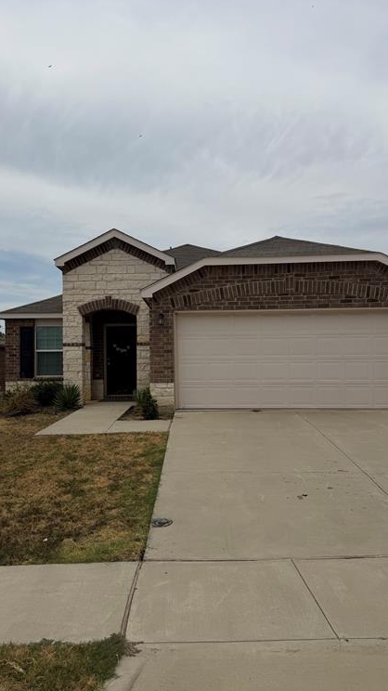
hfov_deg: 42.8
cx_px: 175
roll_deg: +0.3
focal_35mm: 27
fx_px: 494
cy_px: 347
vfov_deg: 69.9
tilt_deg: +1.9
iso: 80
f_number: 1.78
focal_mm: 6.76
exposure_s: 1/10309
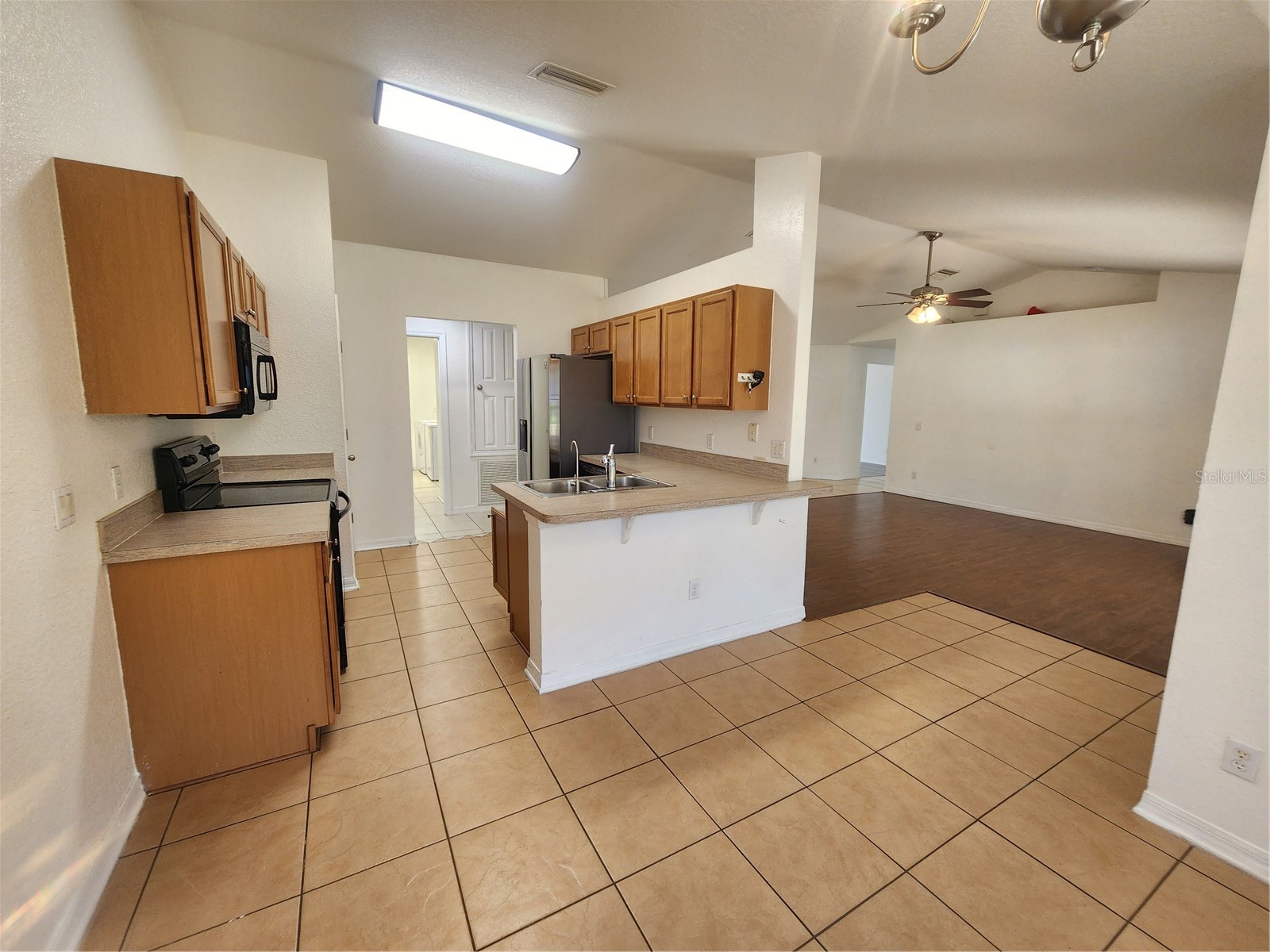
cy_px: 476
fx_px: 477
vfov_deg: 89.9
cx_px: 635
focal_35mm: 13
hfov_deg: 106.2
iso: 160
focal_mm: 2.2
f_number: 2.2
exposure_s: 1/60
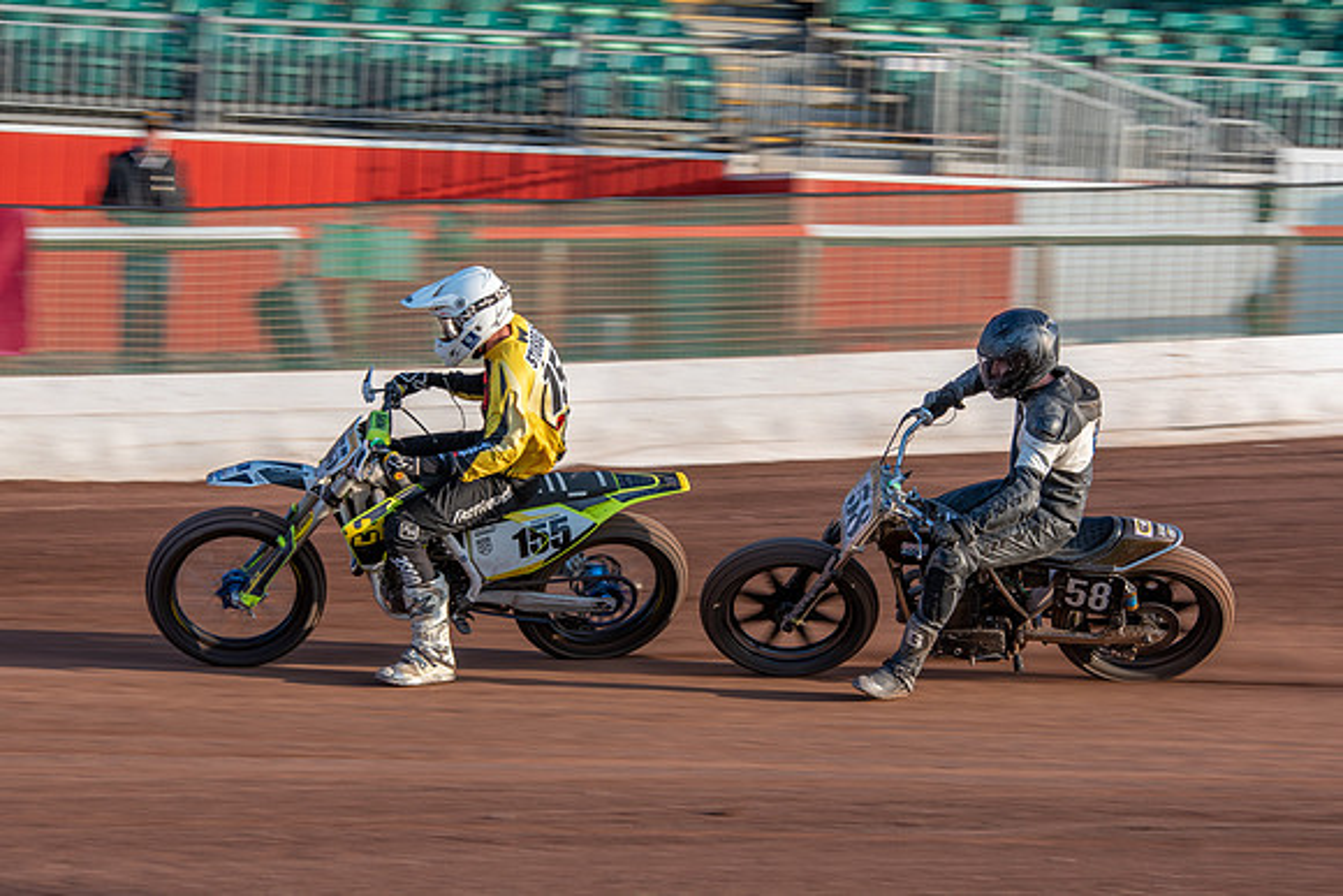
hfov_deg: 16.1
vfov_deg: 10.8
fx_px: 4747
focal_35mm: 127
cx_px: 672
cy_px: 448
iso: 100
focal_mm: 105
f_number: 5.6
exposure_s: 1/200
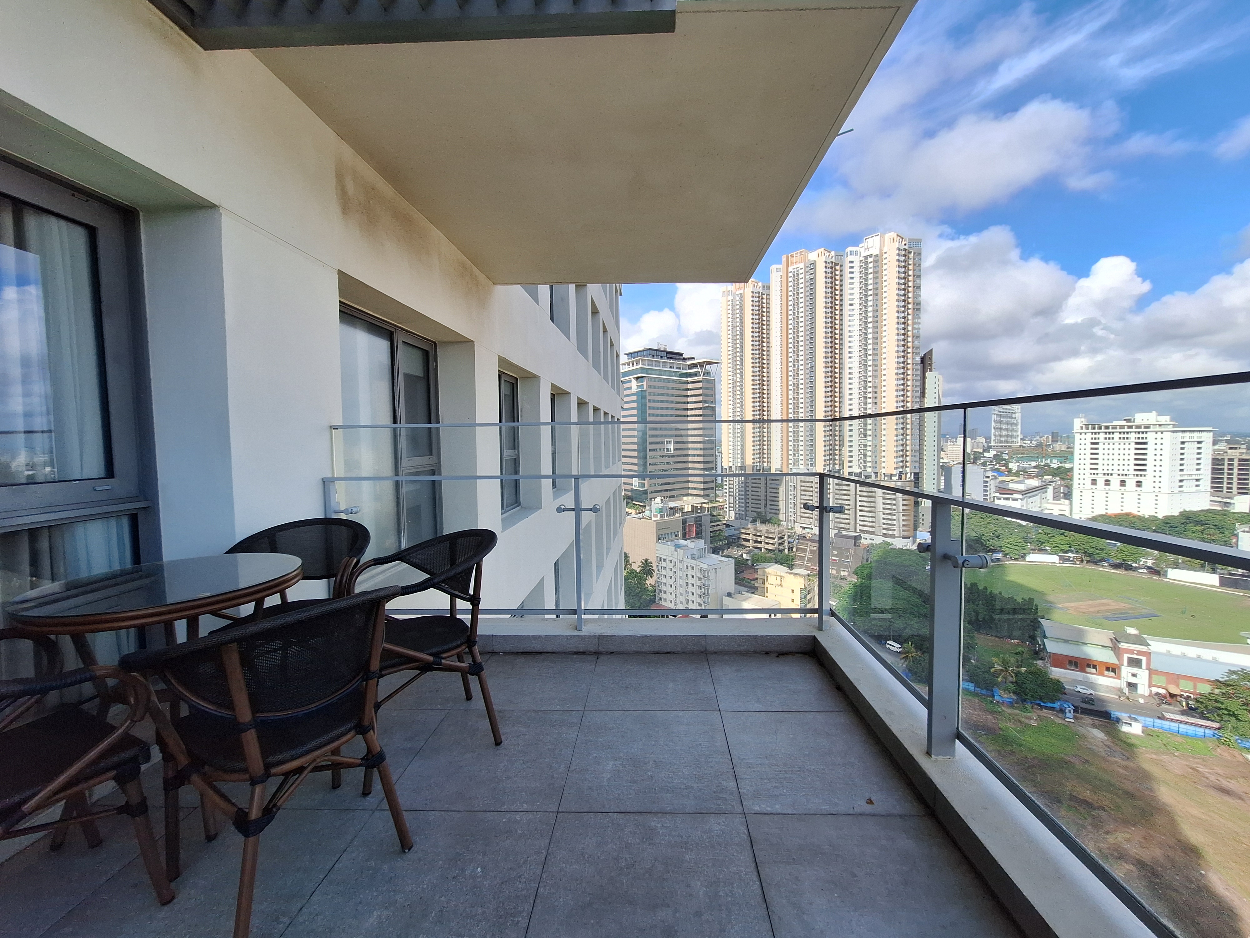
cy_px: 469
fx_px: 469
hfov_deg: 106.2
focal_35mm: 13
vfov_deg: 89.9
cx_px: 625
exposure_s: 1/1560
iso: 40
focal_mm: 1.74
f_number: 2.2
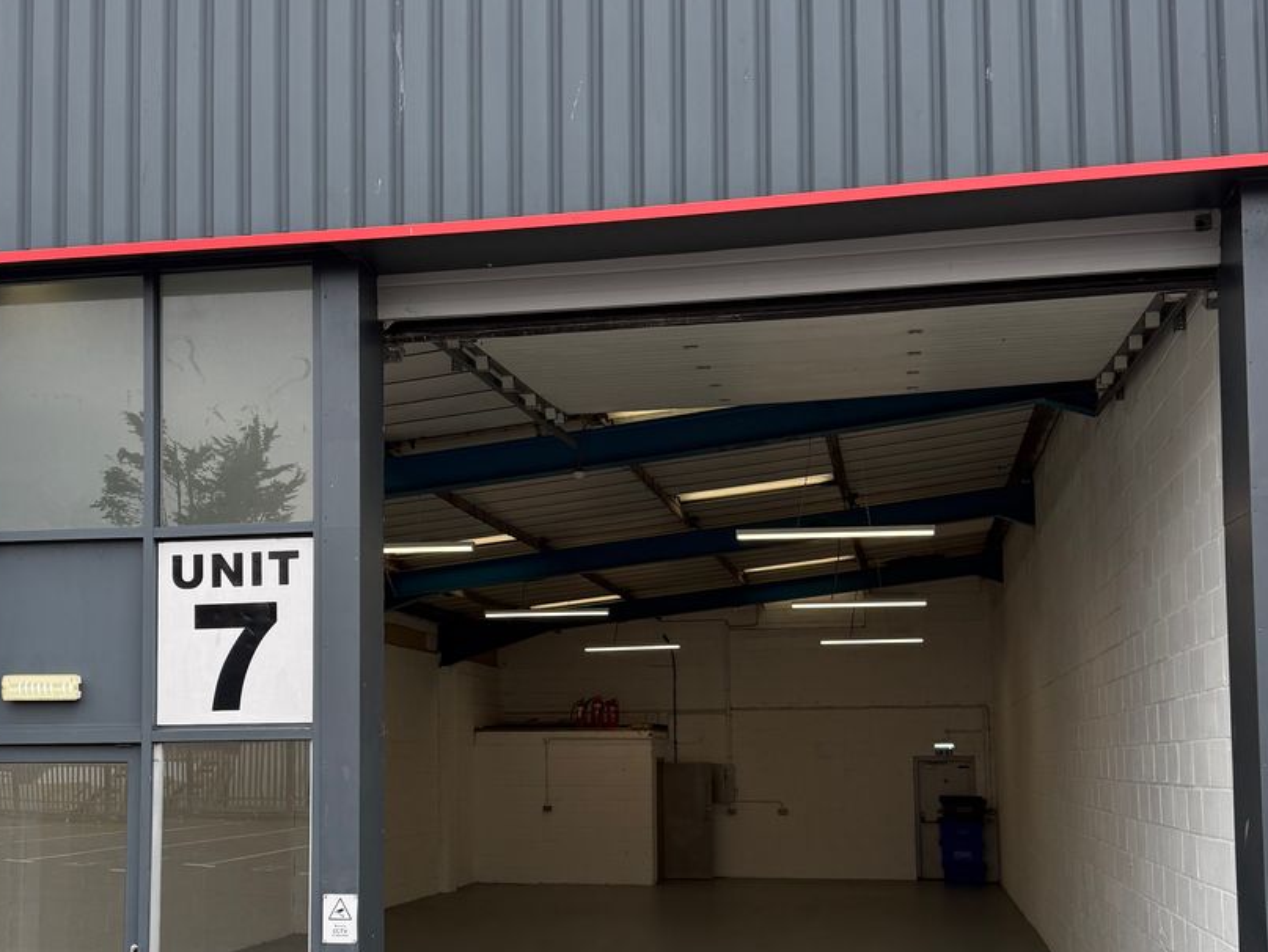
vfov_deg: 42.4
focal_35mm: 33
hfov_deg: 55.2
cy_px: 639
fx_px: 1209
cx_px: 572
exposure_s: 1/571
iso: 100
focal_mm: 6.76
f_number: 1.78
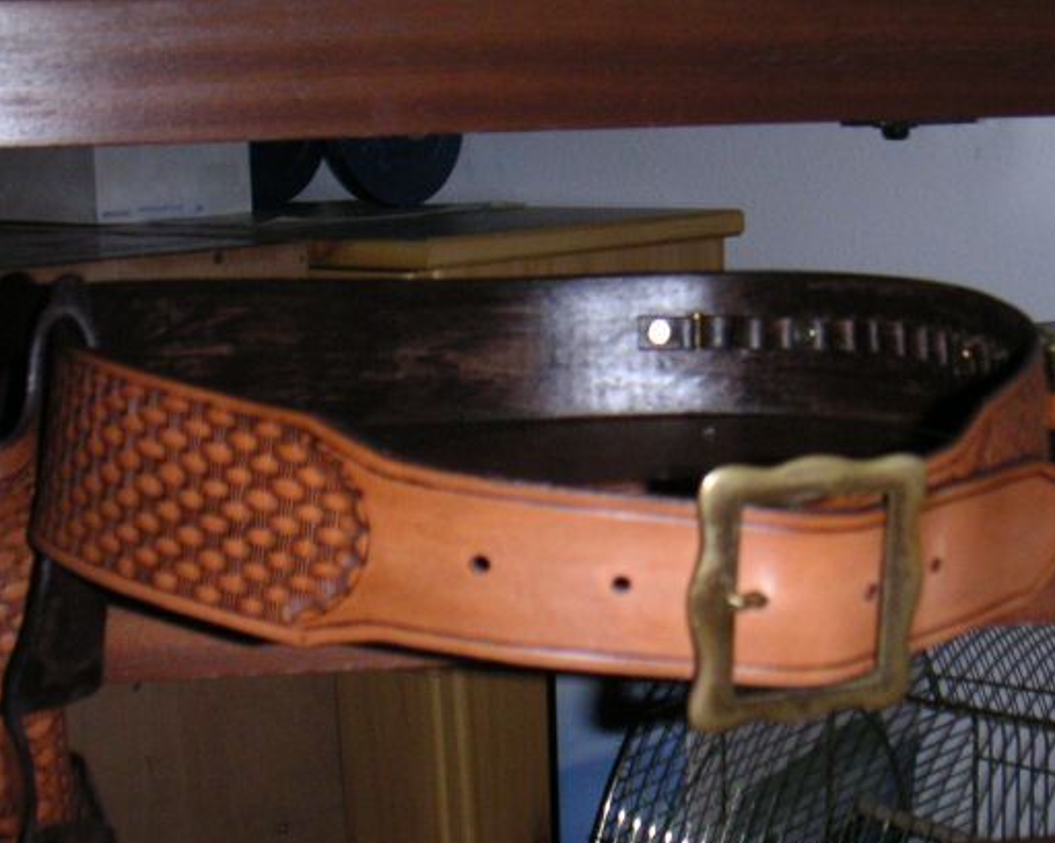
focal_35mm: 58
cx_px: 721
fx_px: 1810
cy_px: 420
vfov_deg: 26.2
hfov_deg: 32.2
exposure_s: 1/45
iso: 160
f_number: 2.8
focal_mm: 6
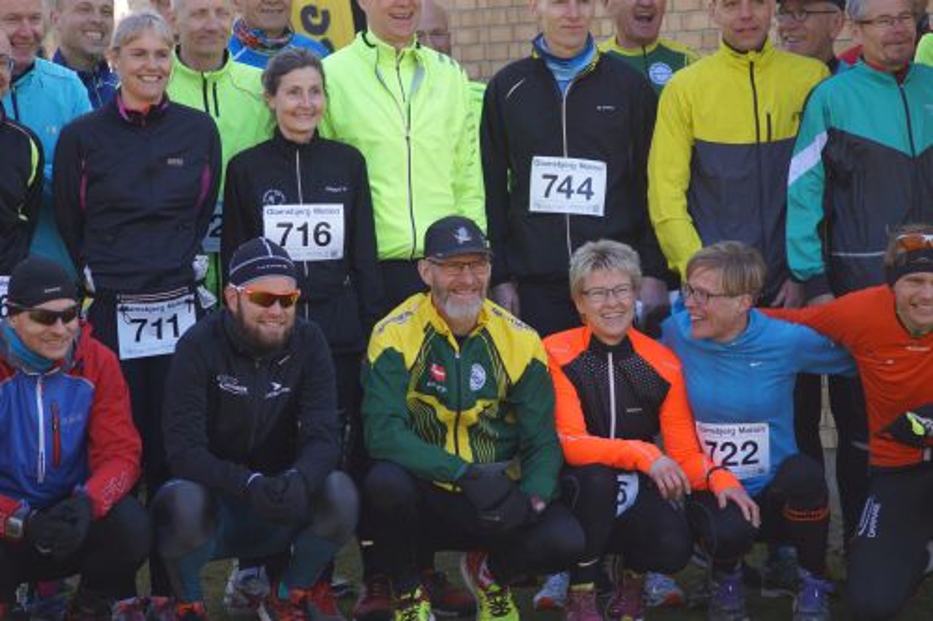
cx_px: 466
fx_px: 5052
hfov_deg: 10.6
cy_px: 310
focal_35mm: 195
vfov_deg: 7.0
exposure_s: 1/250
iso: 200
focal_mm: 130
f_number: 4
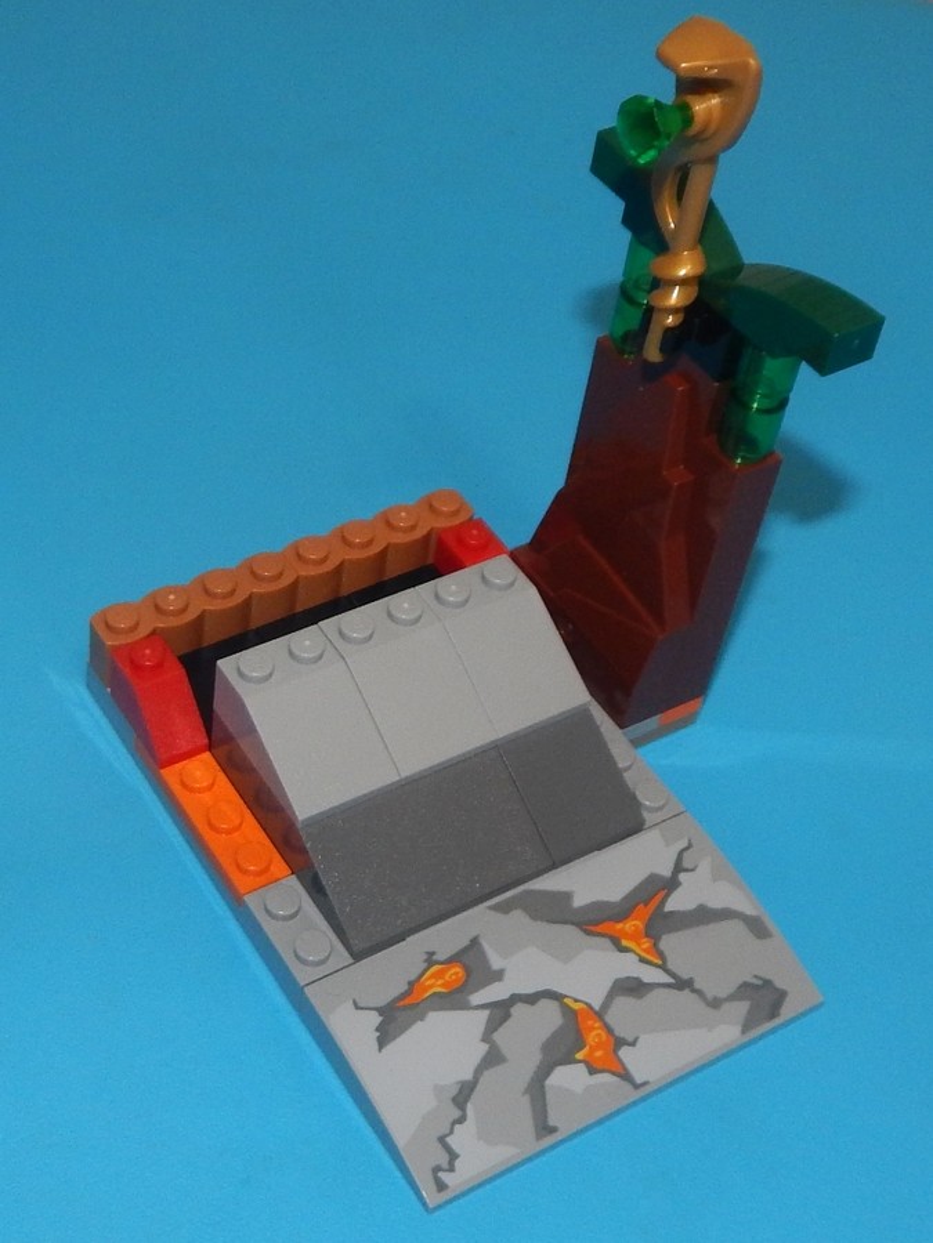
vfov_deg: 76.4
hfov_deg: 61.1
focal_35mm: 22
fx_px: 791
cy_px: 622
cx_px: 466
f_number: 3
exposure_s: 1/30
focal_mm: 4
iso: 200
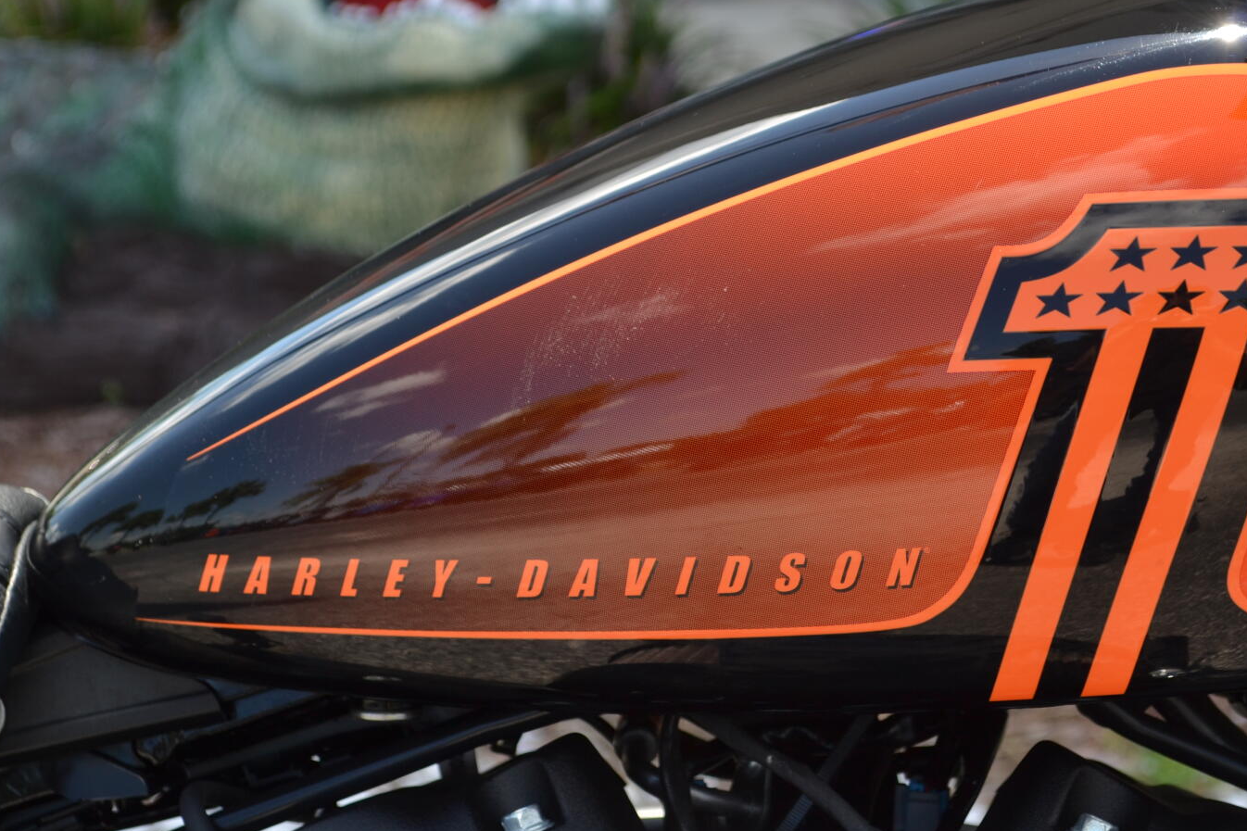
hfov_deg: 19.1
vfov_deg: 12.8
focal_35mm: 107
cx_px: 814
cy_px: 281
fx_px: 3706
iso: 100
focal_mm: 48
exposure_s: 1/160
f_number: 6.3
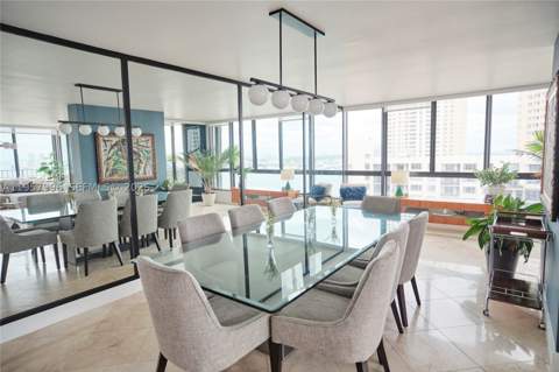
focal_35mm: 20
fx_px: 310
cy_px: 186
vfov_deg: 61.8
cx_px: 280
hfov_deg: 84.0
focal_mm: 13
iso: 1600
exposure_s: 1/500
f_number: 2
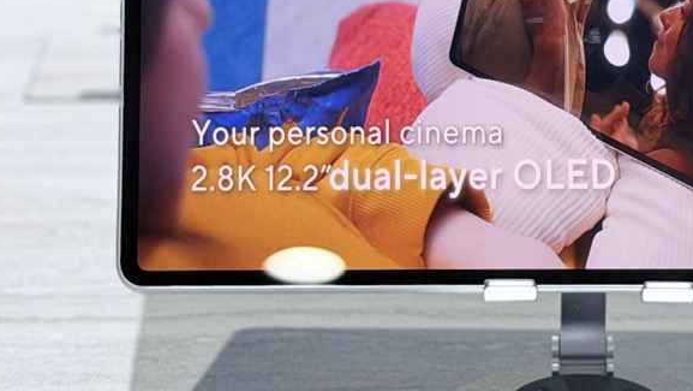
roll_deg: -2.2
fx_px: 2132
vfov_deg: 10.4
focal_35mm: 116
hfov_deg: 18.2
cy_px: 83
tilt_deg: -17.6
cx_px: 620
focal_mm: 6.76
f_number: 1.78
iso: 64
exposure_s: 1/286
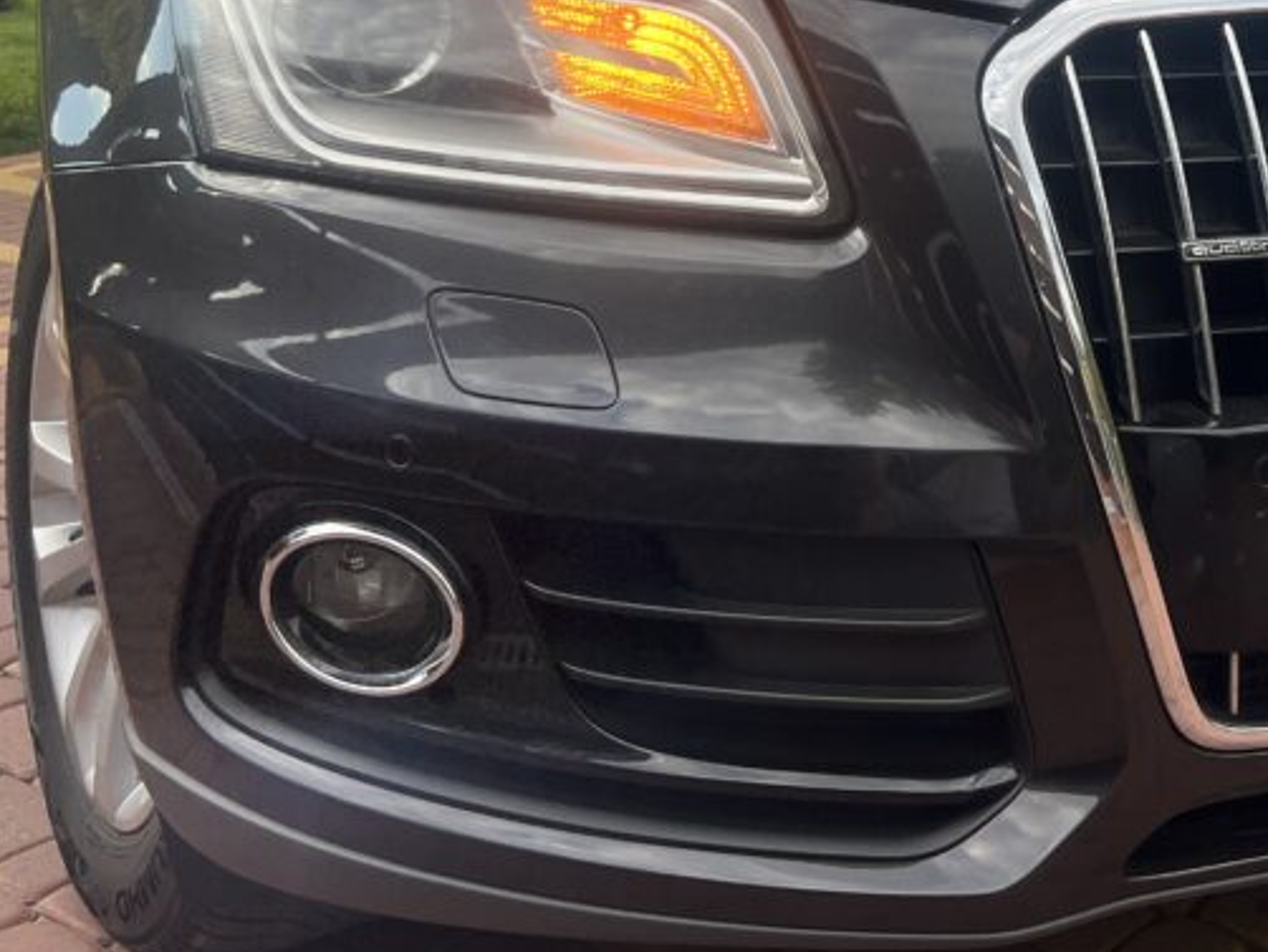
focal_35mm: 53
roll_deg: -1.3
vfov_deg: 26.4
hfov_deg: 34.7
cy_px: 56
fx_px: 1942
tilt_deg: -4.8
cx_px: 1071
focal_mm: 5.7
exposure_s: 1/513
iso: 50
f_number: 1.5
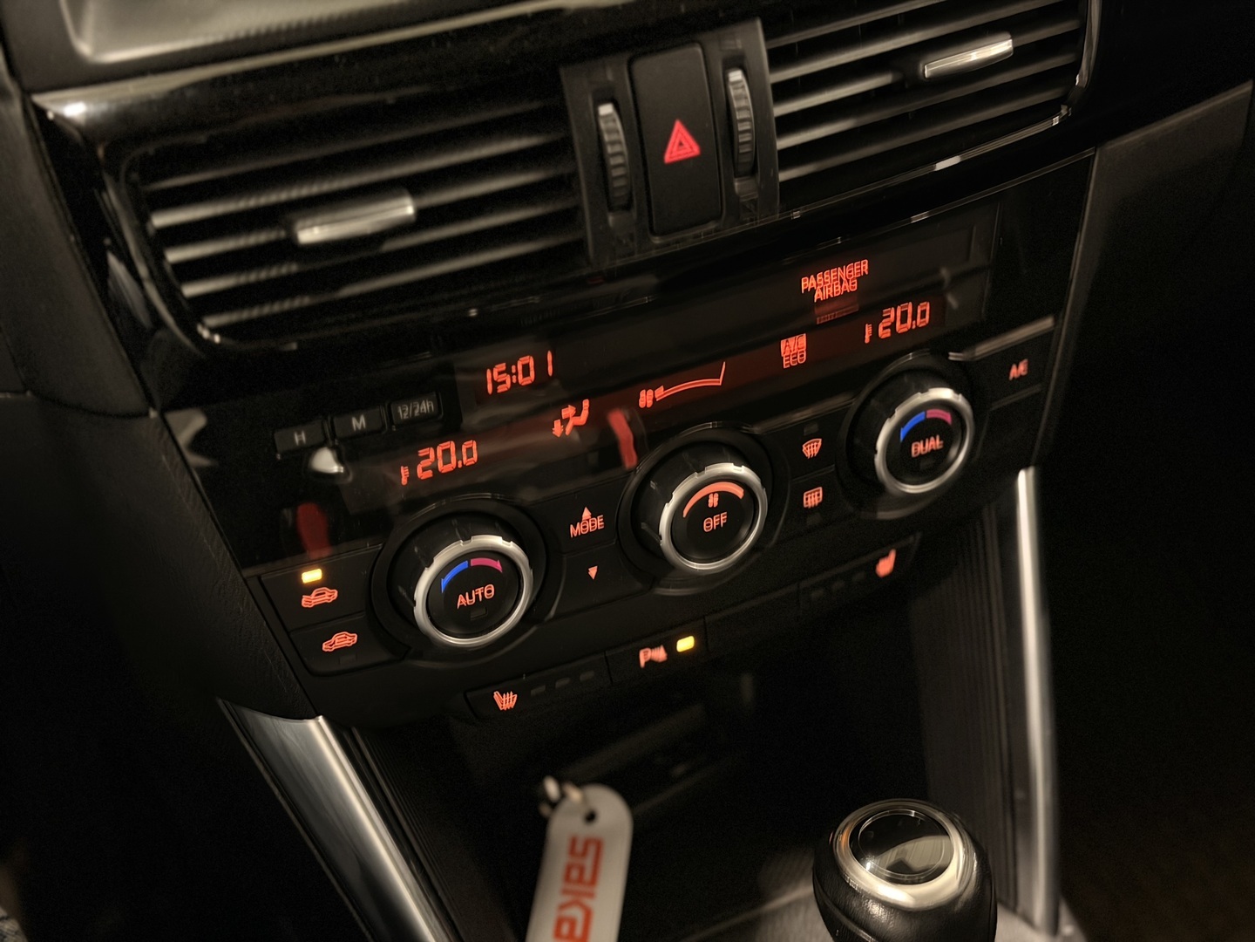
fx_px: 1740
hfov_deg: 39.7
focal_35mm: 48
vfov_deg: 30.3
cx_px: 628
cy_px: 471
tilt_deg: -38.7
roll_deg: +2.2
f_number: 1.78
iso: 1000
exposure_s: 1/17
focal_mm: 6.76
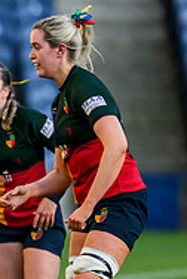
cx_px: -268
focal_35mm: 1918
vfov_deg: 1.1
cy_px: 171
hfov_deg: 0.7
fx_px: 14889
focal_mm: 560
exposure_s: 1/4000
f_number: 4
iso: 4000
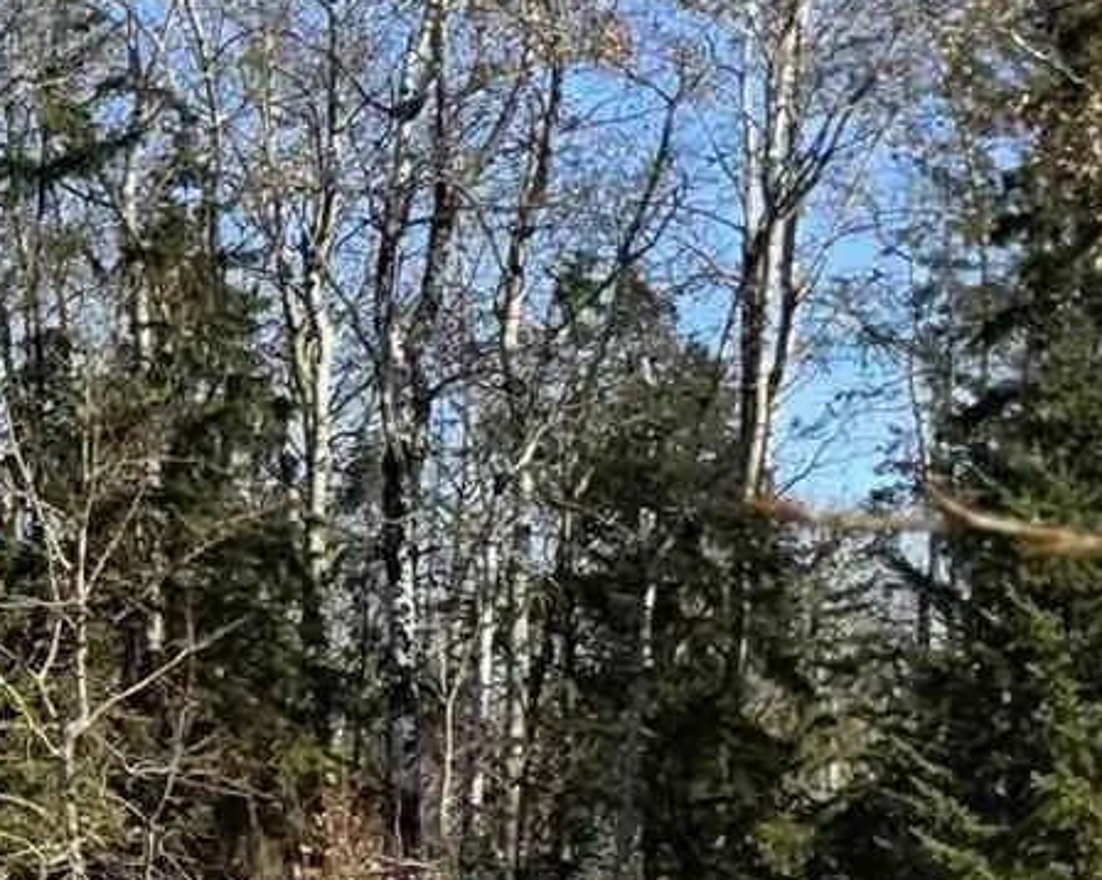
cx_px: -1921
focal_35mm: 154
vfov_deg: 10.0
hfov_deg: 10.1
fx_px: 5021
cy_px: 836
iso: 80
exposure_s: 1/10000
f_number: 1.7
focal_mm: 6.3
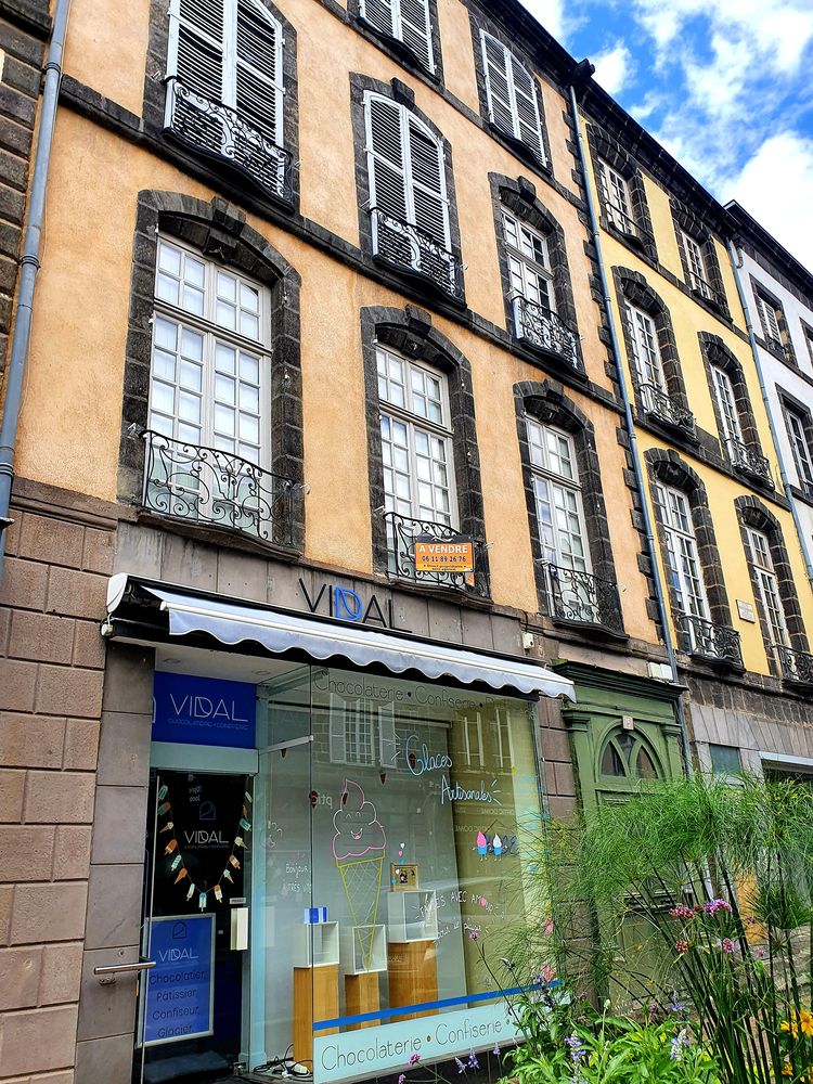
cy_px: 542
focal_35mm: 26
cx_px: 406
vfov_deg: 67.3
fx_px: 814
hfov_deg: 53.1
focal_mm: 4.32
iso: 50
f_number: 2.4
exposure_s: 1/714
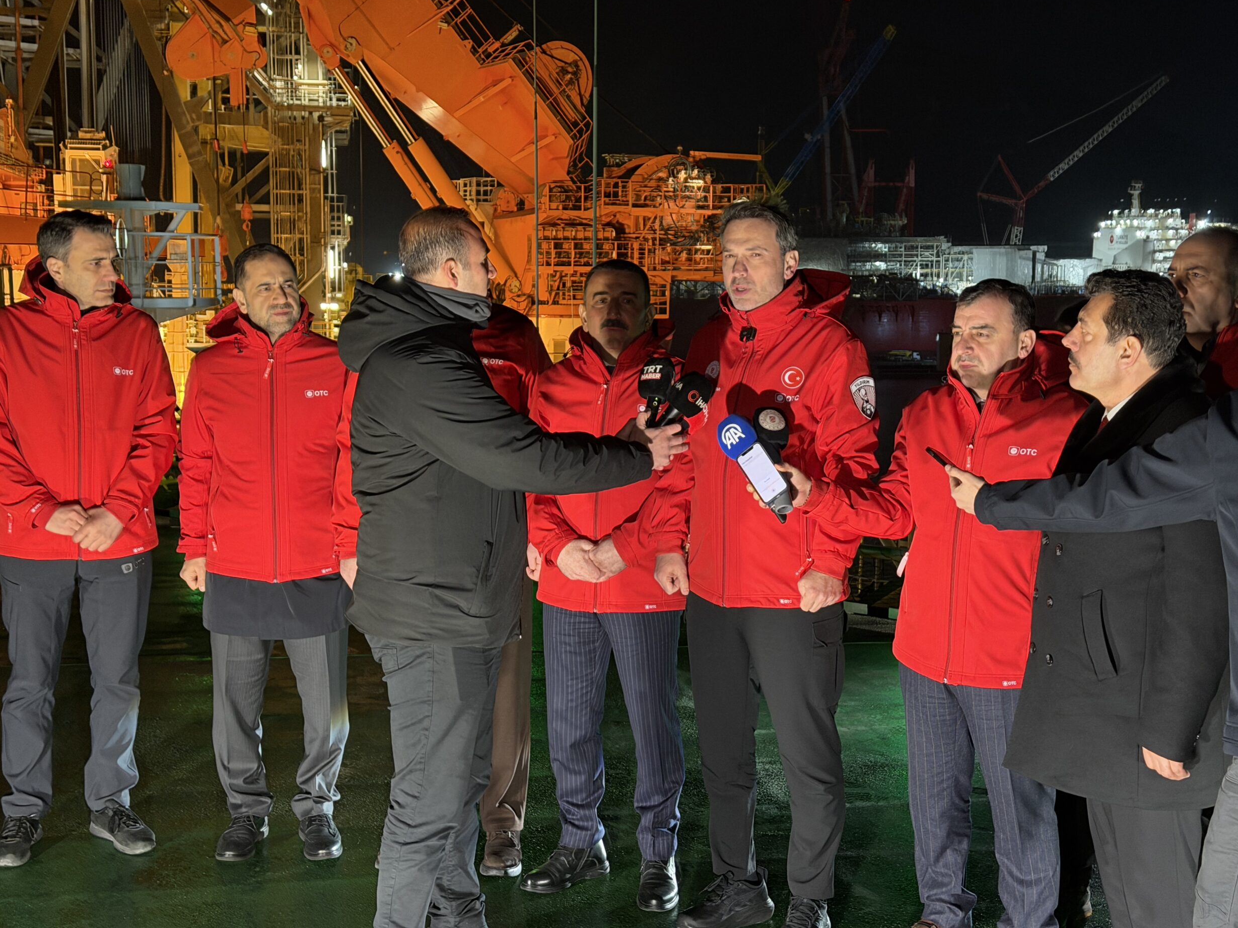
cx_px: 612
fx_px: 1788
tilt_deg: -6.2
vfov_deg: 29.1
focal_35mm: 50
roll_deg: +0.5
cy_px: 477
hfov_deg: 38.2
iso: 400
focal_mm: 6.76
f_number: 1.78
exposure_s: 1/39
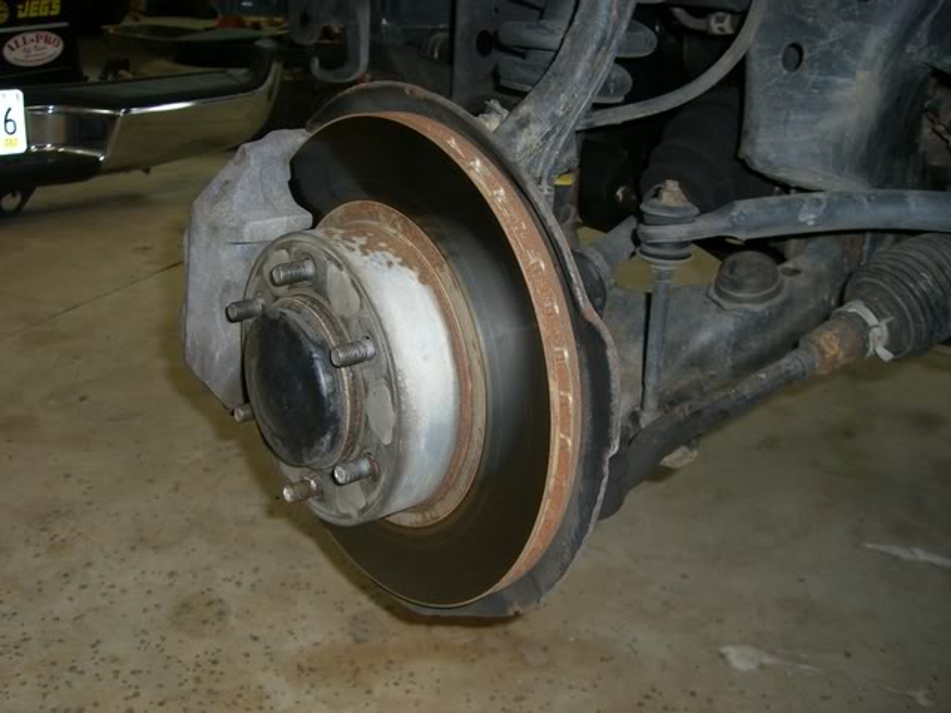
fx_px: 1044
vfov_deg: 37.7
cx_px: 476
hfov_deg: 49.0
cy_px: 356
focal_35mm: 38
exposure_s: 1/60
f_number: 2.7
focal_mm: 6.2
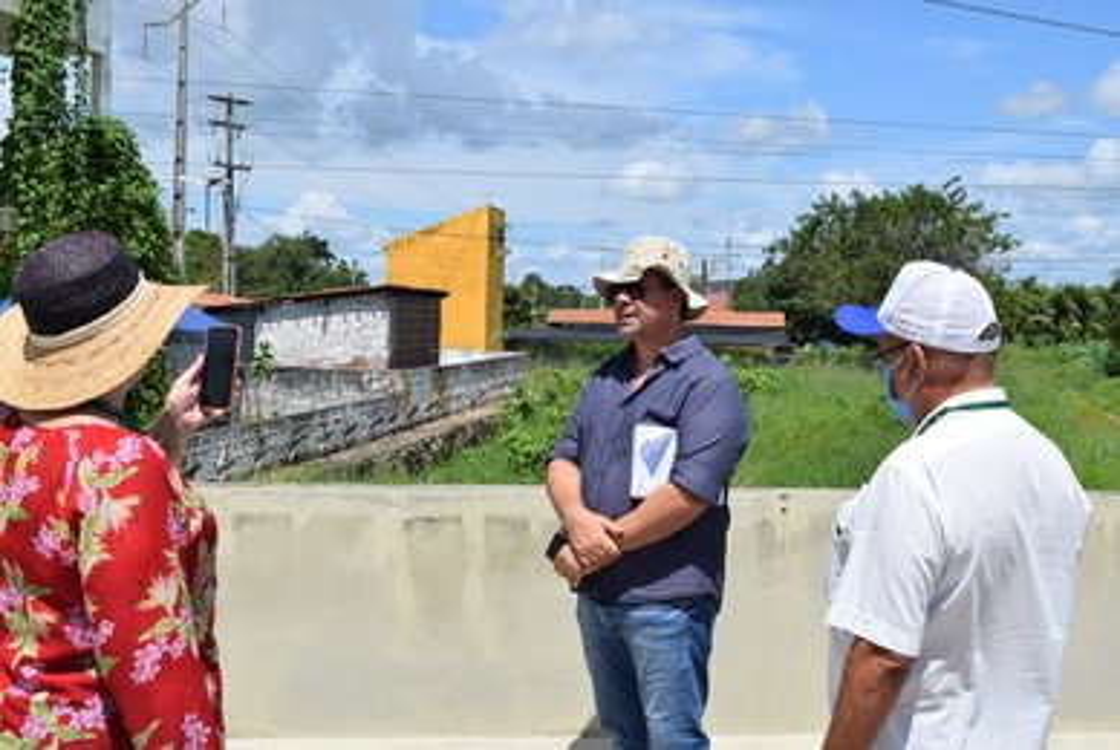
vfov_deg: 29.0
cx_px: 560
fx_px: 1449
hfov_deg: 42.3
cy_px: 375
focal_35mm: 46
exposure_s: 1/500
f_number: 11
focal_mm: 31
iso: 200
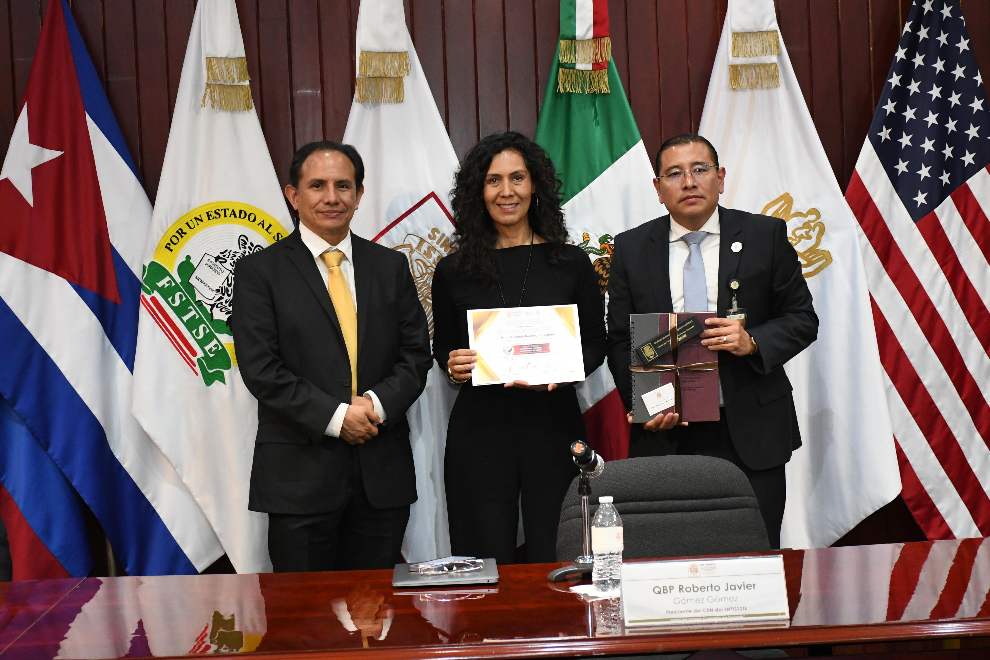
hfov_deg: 28.1
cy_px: 330
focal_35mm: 72
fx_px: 1980
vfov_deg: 18.9
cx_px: 495
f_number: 5.6
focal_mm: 48
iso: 4000
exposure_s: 1/100
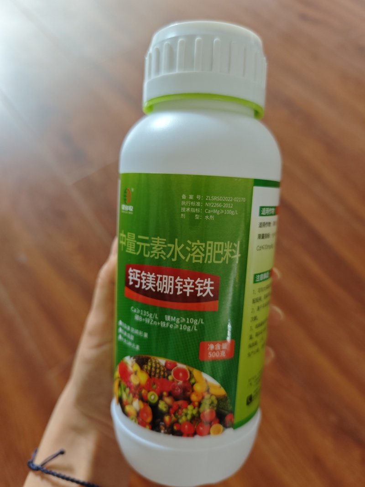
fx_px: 323
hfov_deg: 58.9
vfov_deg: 73.9
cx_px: 182
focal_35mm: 23
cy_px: 244
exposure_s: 1/52.3
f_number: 1.6
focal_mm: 6.55
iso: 250
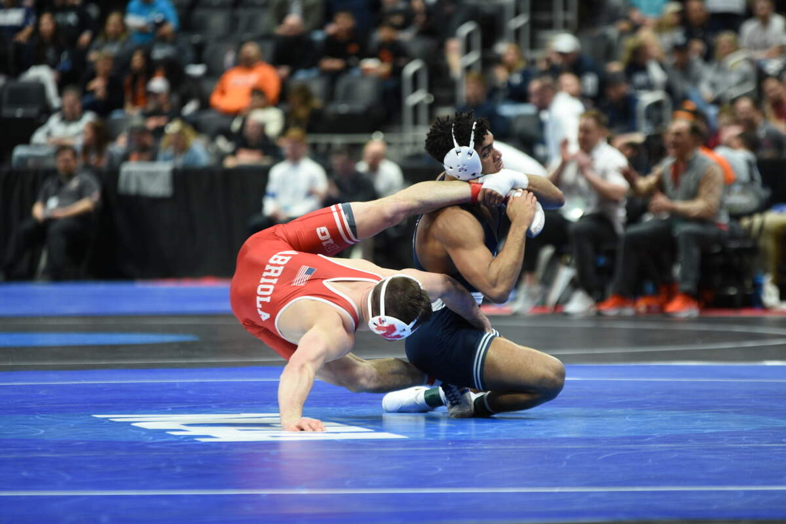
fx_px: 6549
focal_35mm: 300
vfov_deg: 4.6
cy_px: 262
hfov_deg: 6.9
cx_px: 393
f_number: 2.8
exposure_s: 1/320
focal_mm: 200
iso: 900
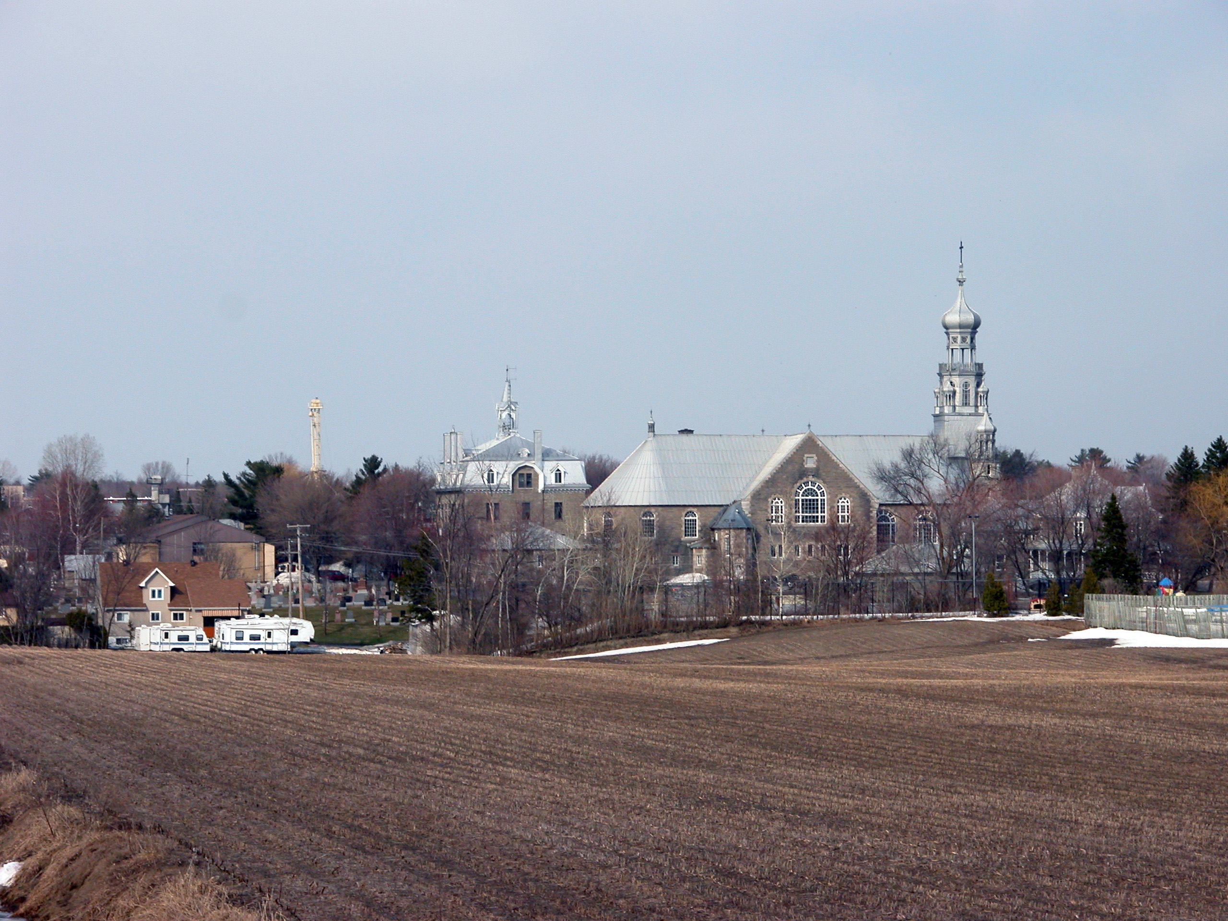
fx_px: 5250
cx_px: 614
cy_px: 460
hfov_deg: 13.3
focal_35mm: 148
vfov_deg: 10.0
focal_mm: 37.7
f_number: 6.2
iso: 100
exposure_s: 1/452
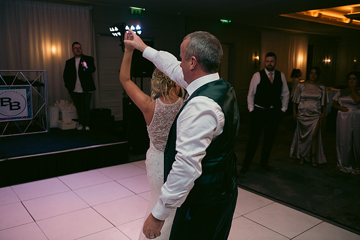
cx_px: 180
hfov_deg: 58.7
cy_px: 120
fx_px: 320
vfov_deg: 41.1
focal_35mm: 32
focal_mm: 32
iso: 800
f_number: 3.5
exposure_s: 1/160
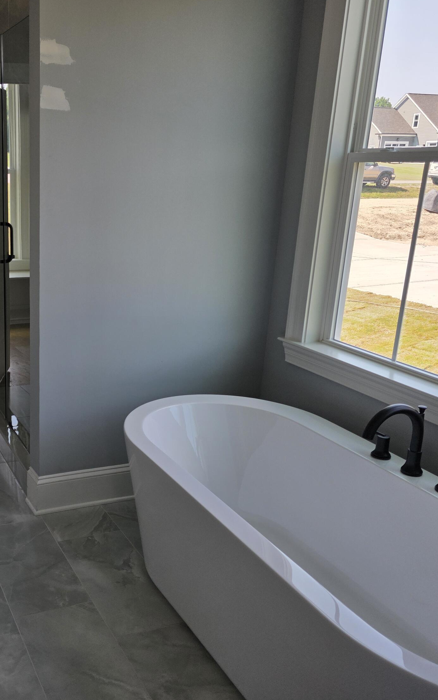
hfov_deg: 35.6
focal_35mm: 33
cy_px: 352
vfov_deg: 58.1
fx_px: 630
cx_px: 29
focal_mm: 6.3
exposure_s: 1/359
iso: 32
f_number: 1.7
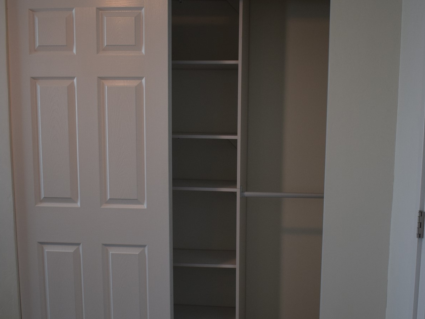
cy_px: 215
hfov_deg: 40.2
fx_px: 577
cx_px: 261
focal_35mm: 47
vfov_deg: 30.6
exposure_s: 1/60
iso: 400
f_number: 4
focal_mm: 18
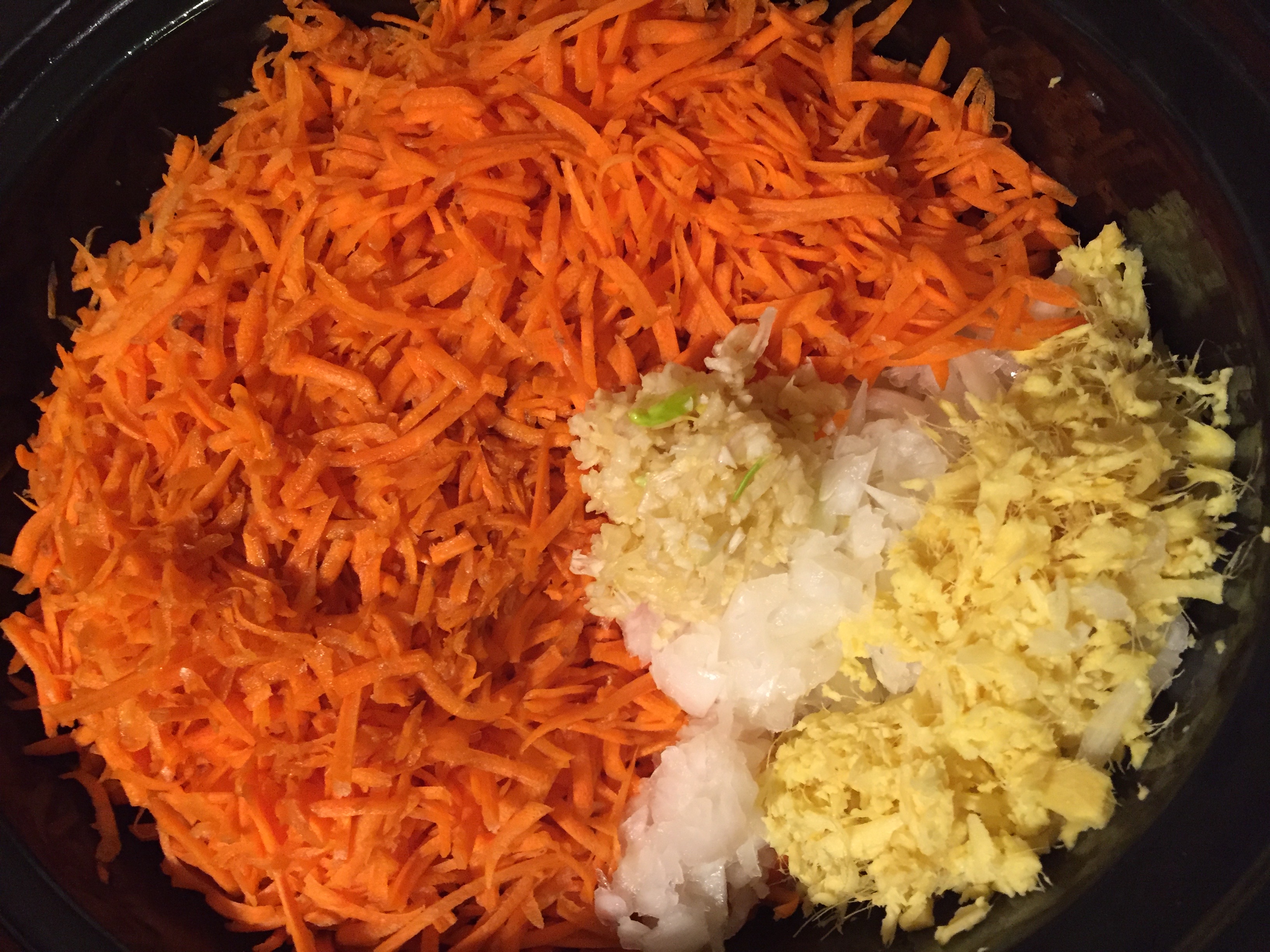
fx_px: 1064
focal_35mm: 29
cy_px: 476
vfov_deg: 48.2
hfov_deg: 61.7
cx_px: 635
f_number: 2.2
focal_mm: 4.15
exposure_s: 1/30
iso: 250
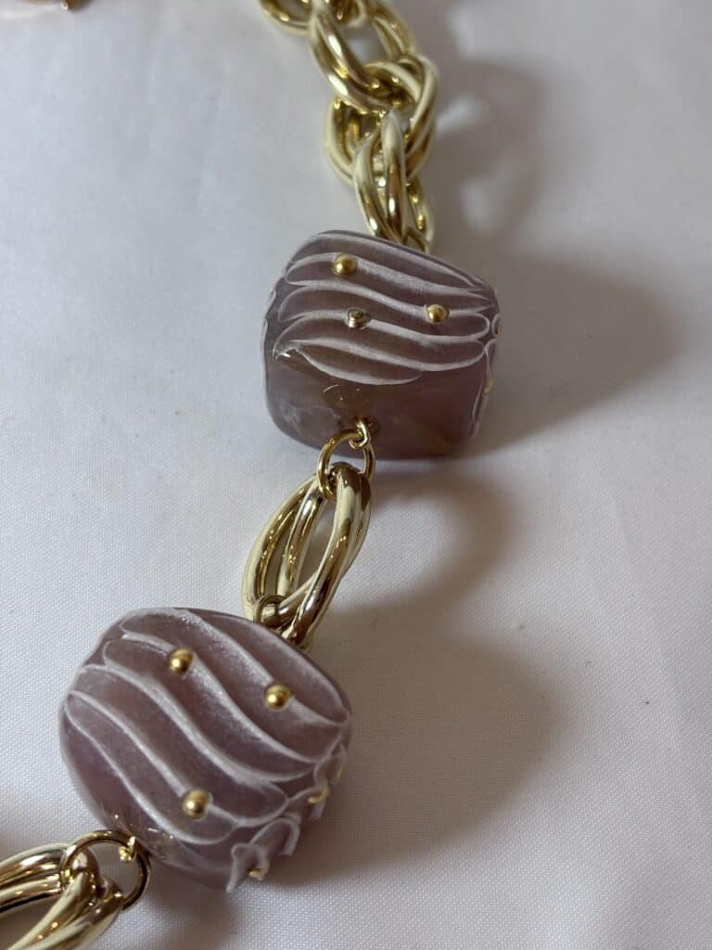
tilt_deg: -59.7
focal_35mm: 52
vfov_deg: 36.8
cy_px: 475
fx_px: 1426
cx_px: 356
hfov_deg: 28.0
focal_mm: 5.96
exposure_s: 1/100
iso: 32
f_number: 1.6
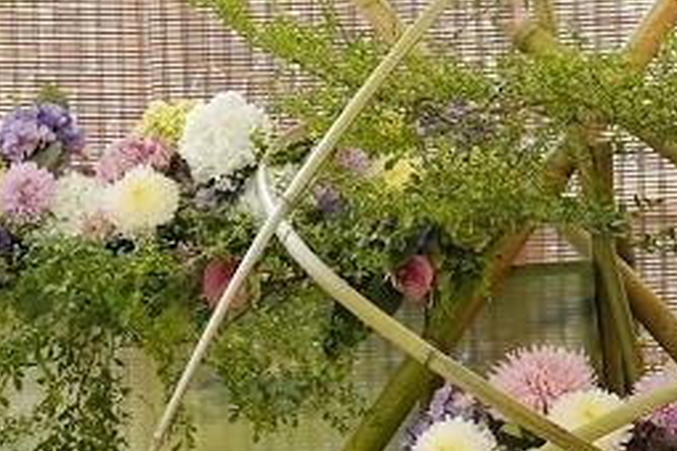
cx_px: 250
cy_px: 467
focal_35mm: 165
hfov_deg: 12.4
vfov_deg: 8.3
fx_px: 3103
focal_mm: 35
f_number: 3.5
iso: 1600
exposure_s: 1/160
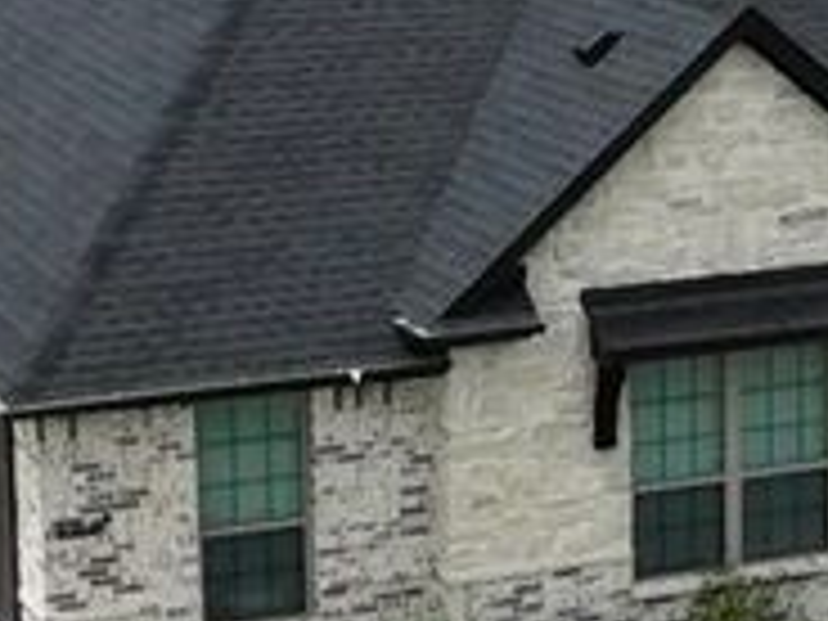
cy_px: 464
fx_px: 2129
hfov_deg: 22.0
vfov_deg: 16.5
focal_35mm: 89
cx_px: 450
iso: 200
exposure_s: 1/2000
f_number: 2.2
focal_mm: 3.05
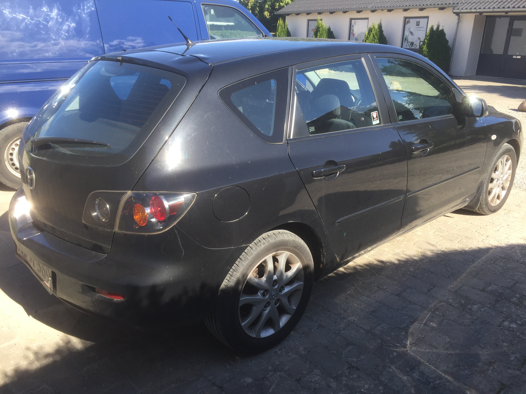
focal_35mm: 29
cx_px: 263
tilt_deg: -19.9
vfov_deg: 48.2
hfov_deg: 61.7
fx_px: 441
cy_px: 197
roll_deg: -1.1
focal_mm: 4.15
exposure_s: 1/608
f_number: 2.2
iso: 32
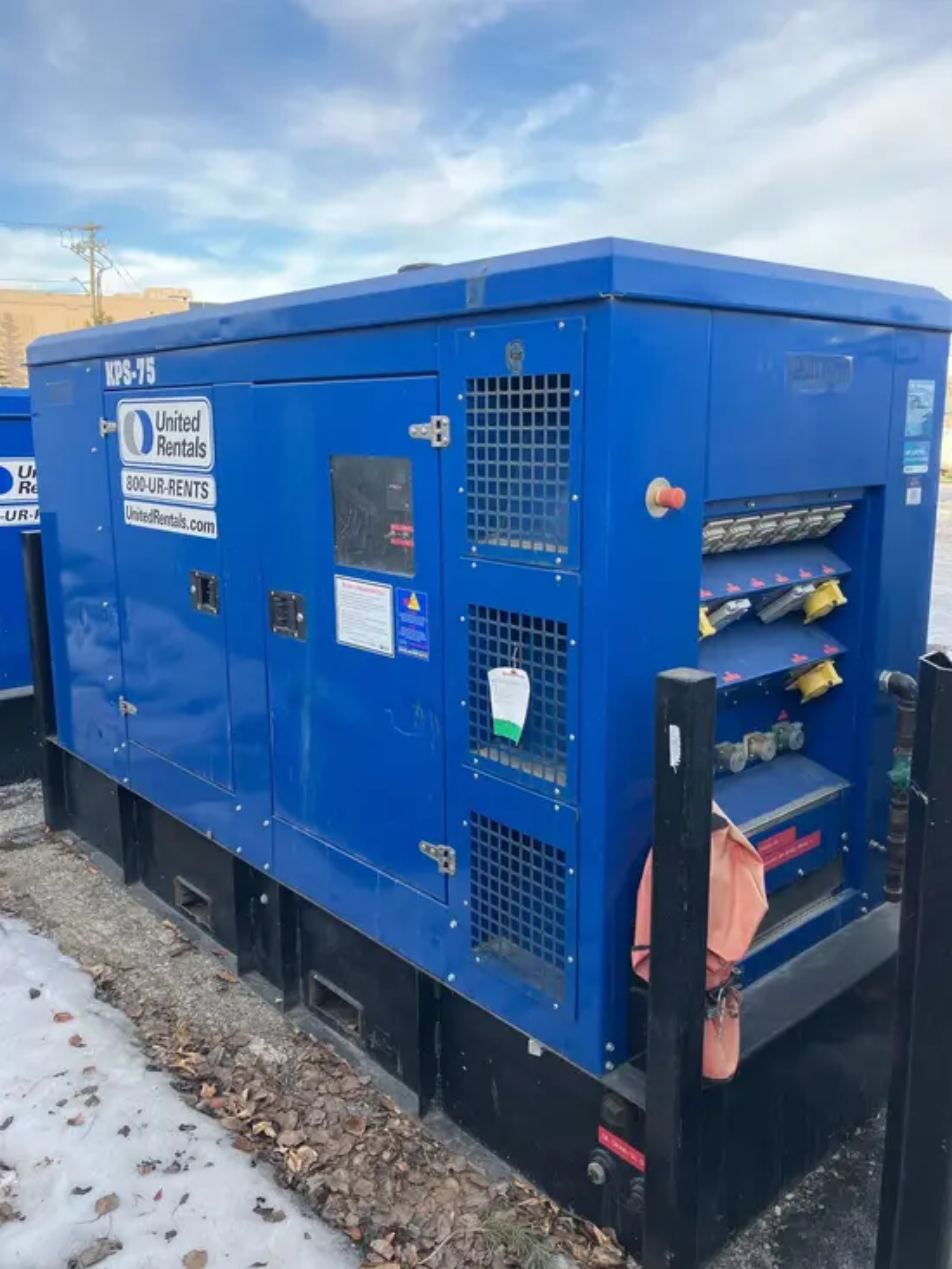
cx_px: 476
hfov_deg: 49.8
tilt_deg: -11.4
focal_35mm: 28
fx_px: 1026
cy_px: 634
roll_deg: +0.2
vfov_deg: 63.4
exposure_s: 1/249
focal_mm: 3.99
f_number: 1.8
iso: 32
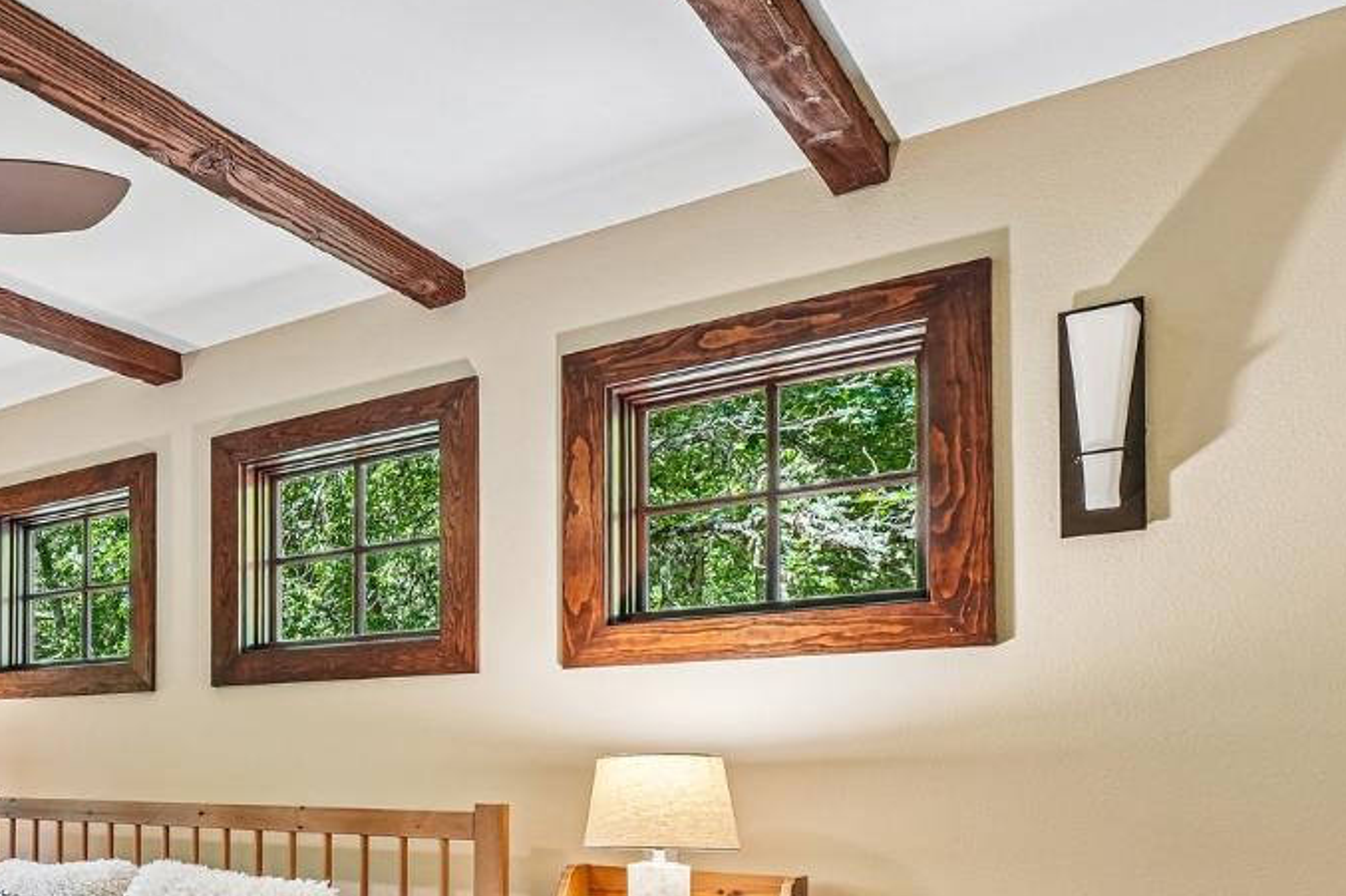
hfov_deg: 46.1
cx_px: -109
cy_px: 776
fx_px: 1159
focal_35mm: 31
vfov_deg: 39.8
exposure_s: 1/20
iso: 800
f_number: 8
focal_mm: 14
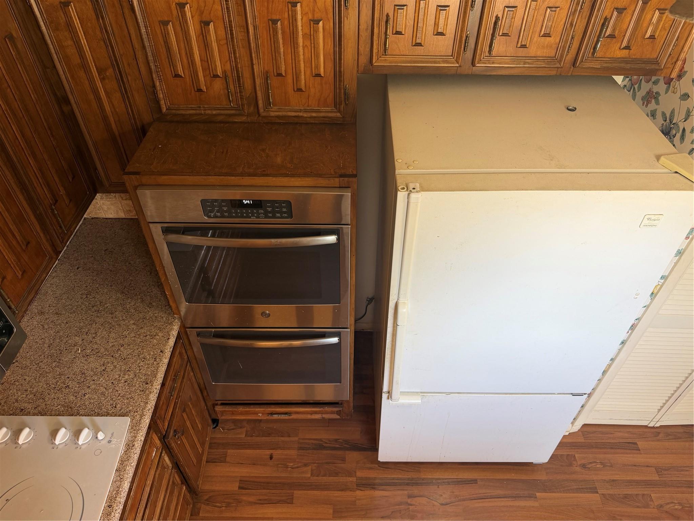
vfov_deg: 56.8
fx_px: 481
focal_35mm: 24
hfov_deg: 71.6
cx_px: 347
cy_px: 260
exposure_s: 1/60
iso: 125
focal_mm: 6.76
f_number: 1.78
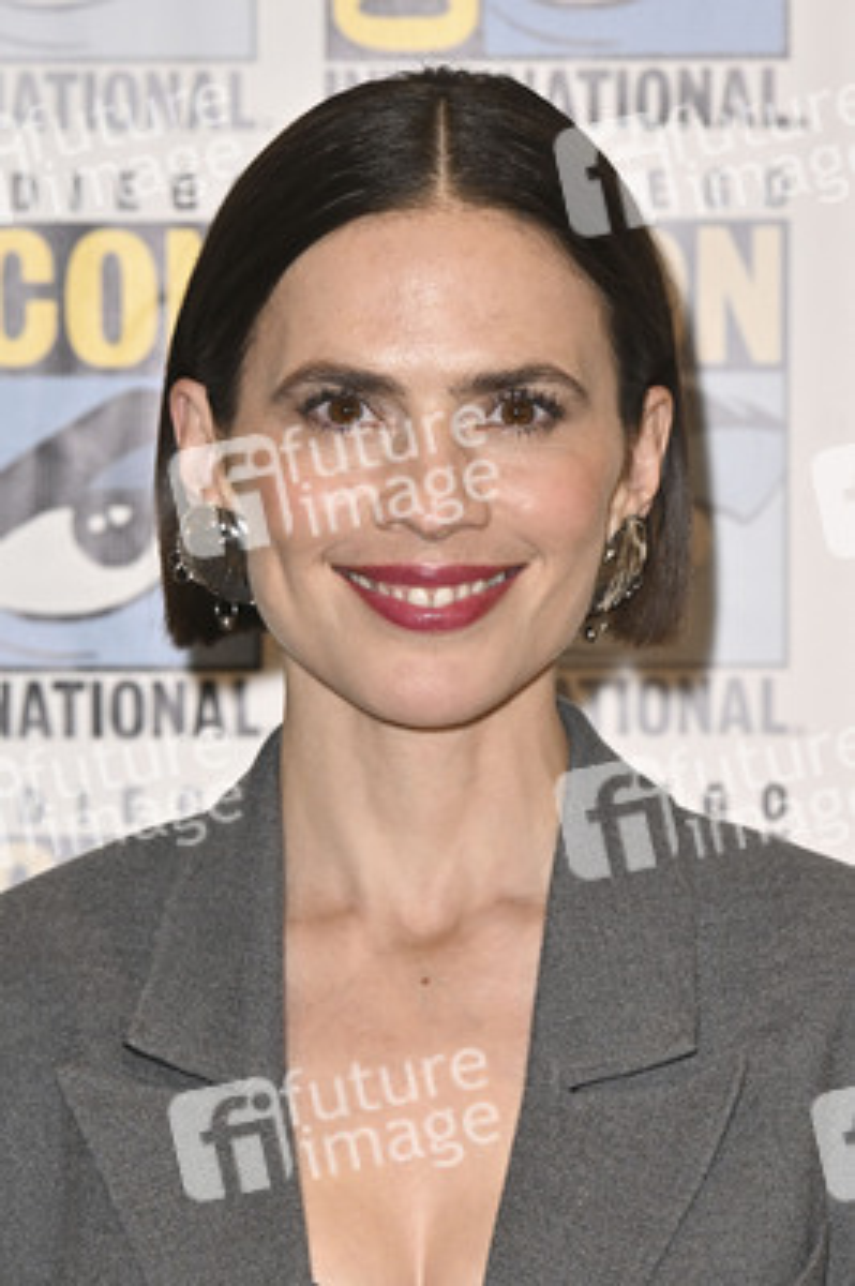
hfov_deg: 12.5
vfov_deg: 18.8
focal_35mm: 109
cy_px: 643
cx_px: 428
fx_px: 3890
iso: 2500
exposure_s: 1/250
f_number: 5
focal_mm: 109
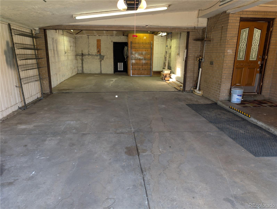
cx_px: 138
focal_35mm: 24
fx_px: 192
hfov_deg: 71.5
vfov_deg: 56.9
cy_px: 104
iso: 32
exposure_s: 1/20
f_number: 1.68
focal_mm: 6.9
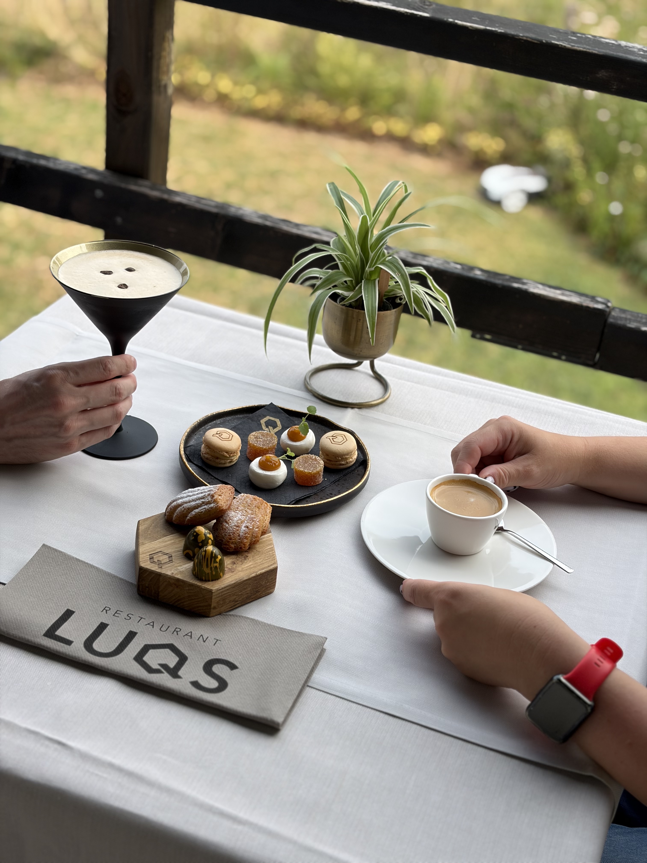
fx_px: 1296
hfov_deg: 28.0
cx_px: 324
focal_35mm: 52
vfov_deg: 36.8
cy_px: 432
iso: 32
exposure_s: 1/1196
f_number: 1.6
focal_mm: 5.96
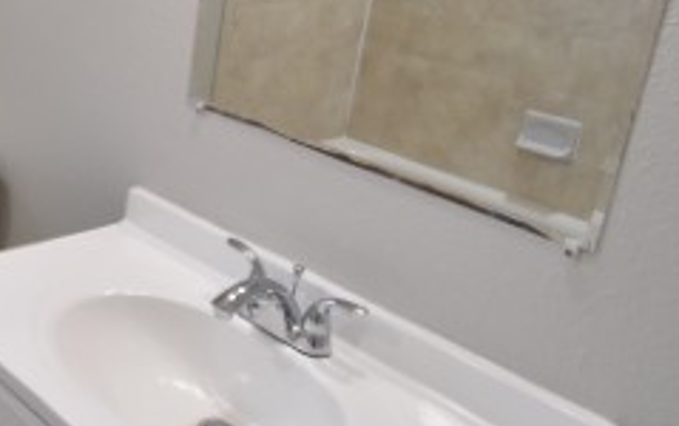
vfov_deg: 27.6
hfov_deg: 37.7
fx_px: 852
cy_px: 94
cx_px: -31
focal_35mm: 46
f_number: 3.5
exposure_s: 1/180
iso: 800
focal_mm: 10
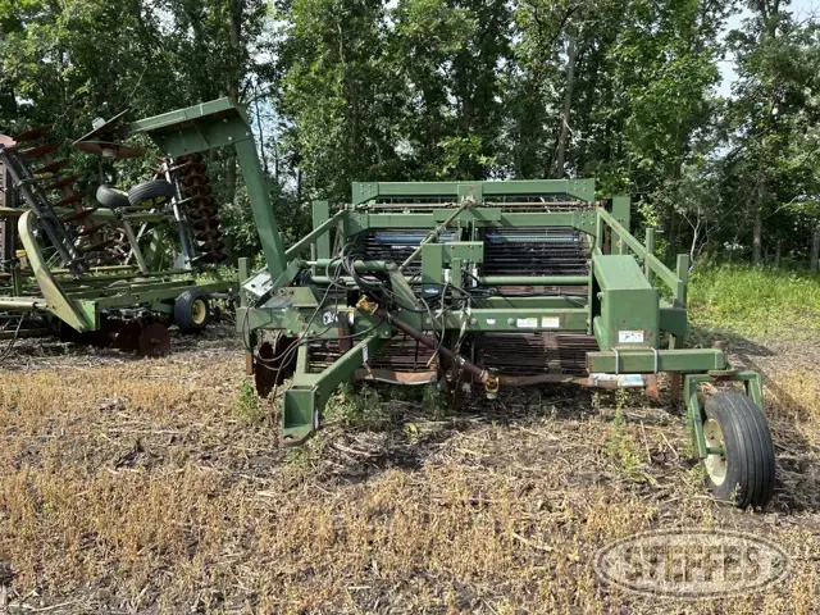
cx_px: 410
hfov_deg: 67.3
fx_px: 616
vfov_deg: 53.1
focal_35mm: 26
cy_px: 308
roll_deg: -0.5
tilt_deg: -7.3
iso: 50
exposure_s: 1/1511
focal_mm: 5.7
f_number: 1.5
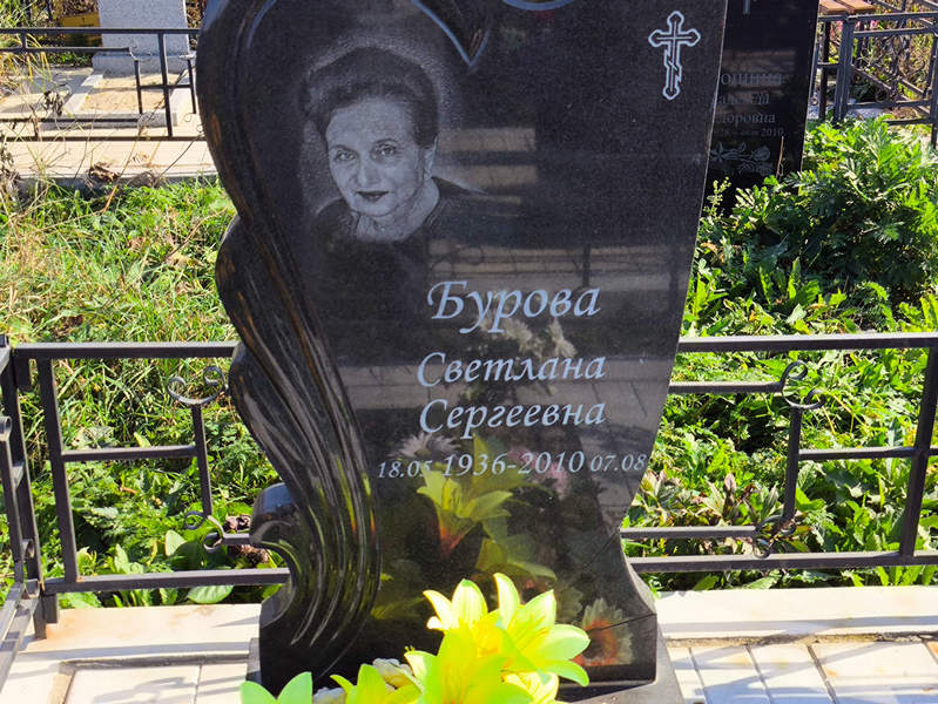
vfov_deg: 29.1
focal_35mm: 50
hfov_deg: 38.2
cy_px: 352
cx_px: 469
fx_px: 1355
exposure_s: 1/1081
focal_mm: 4.71
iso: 50
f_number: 1.7
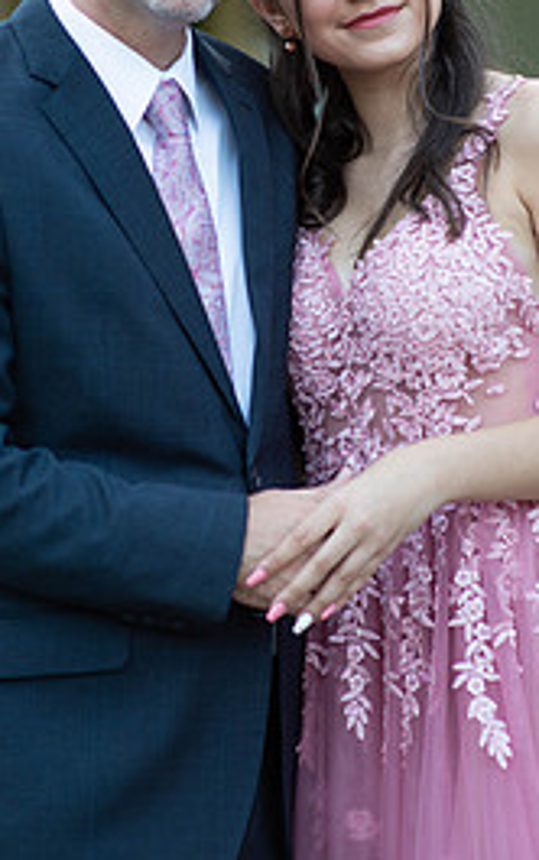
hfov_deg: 8.9
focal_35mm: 147
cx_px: 271
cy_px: 321
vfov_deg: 14.2
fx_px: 3449
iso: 250
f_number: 2
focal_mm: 85
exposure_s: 1/500
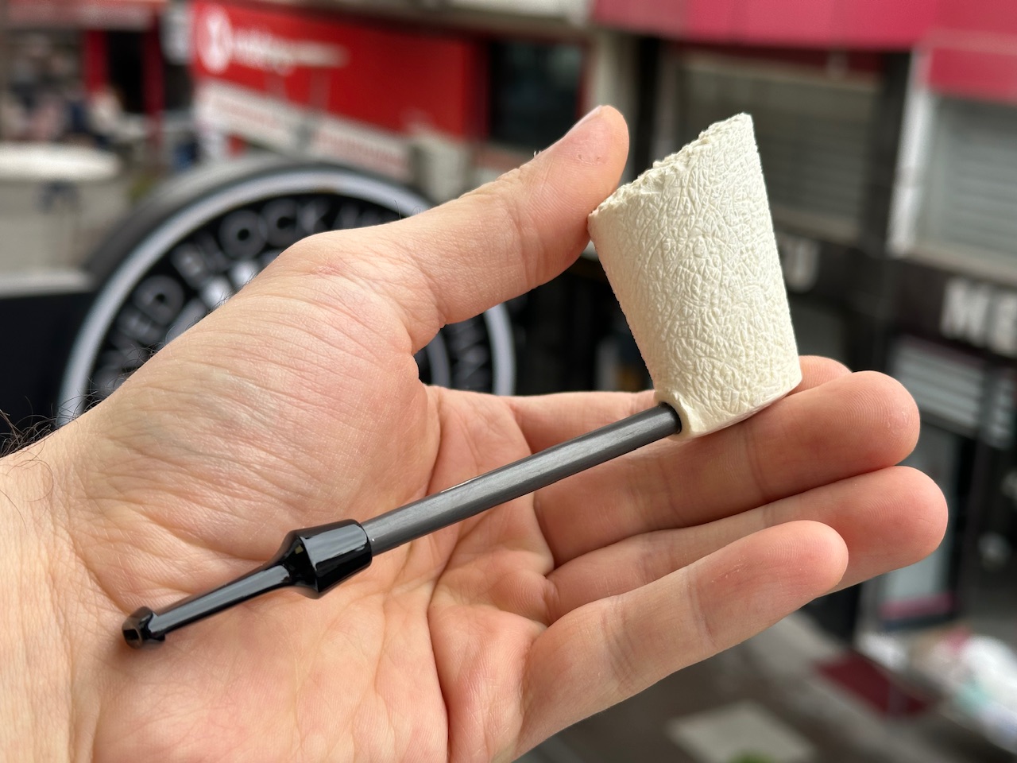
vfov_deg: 30.3
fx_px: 1410
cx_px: 508
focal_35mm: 48
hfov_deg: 39.7
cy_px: 382
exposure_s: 1/672
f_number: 1.78
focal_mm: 6.86
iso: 64
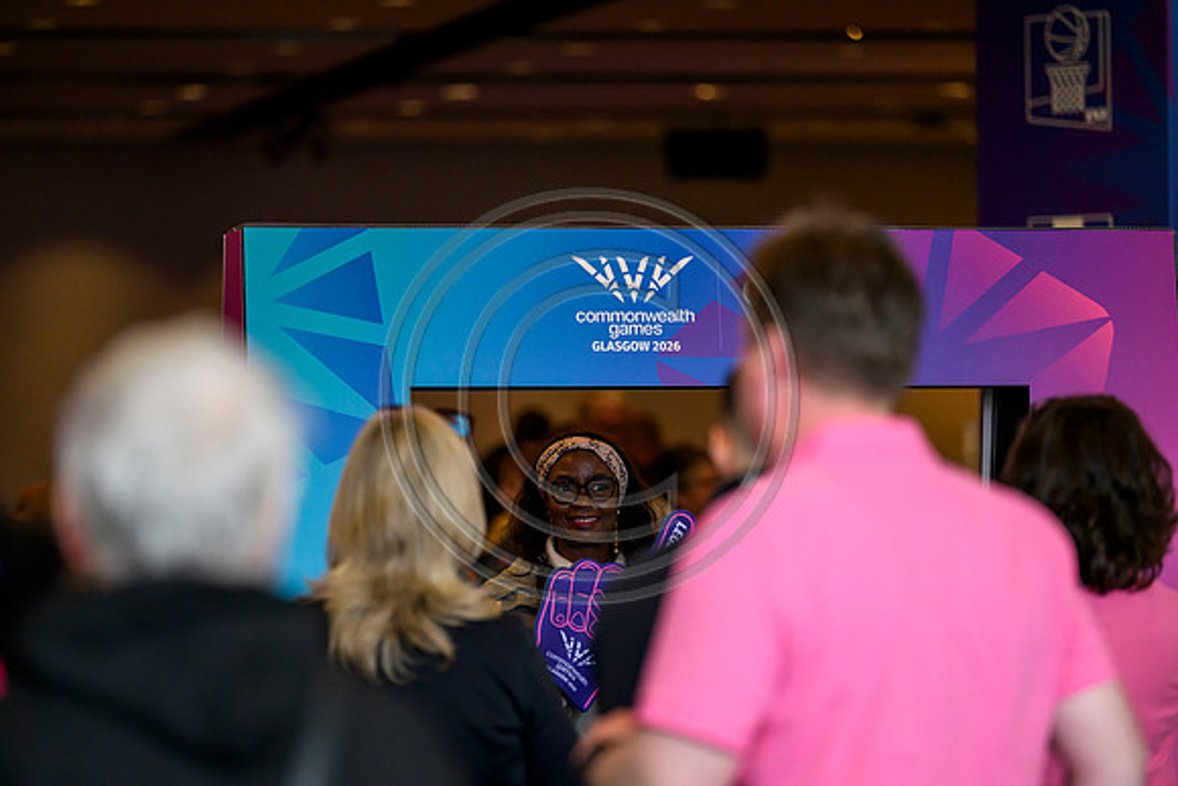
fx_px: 6055
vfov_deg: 7.4
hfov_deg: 11.1
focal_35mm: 185
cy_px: 393
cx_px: 589
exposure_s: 1/500
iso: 1600
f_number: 3.2
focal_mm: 185
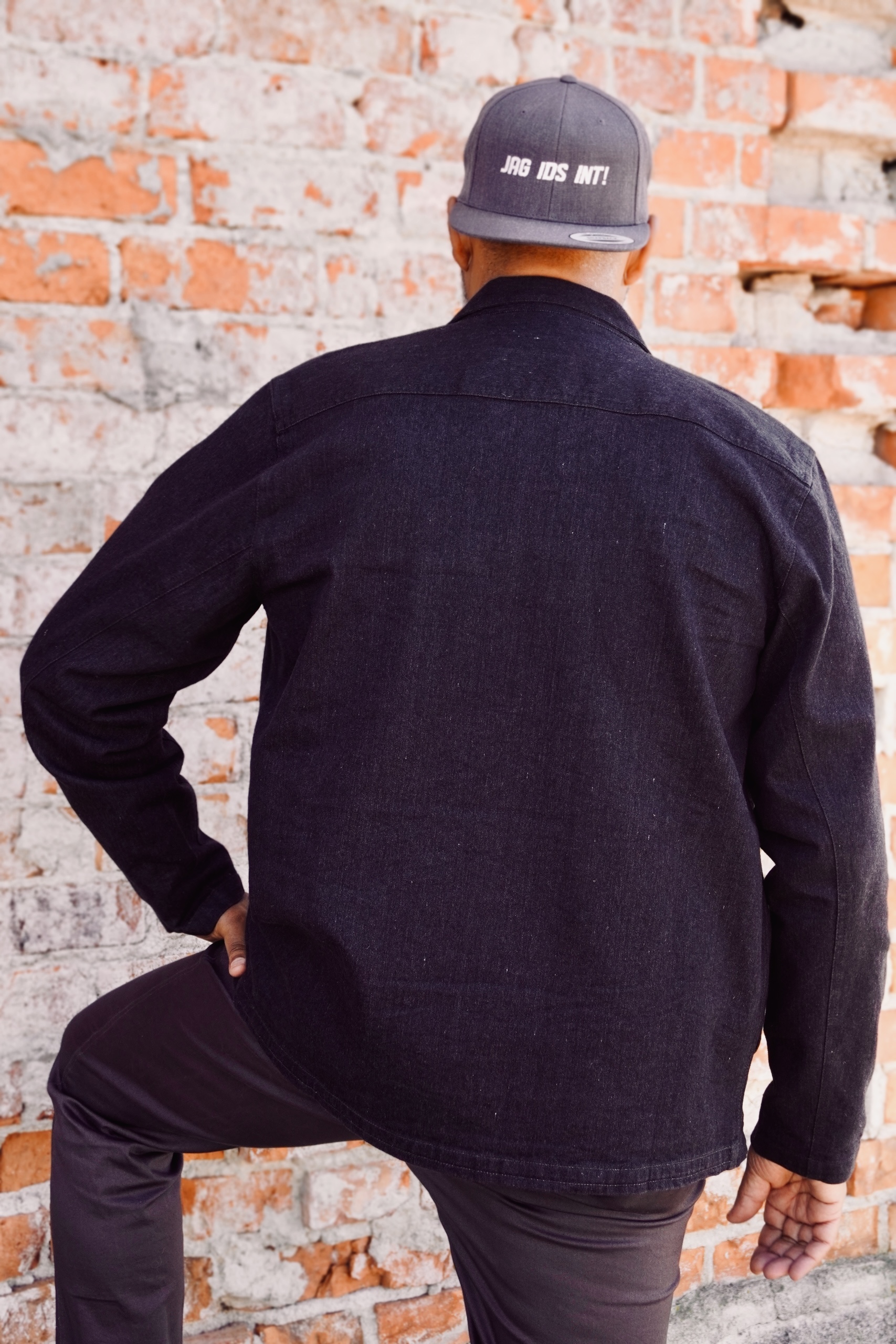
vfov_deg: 40.0
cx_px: 448
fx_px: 1848
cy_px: 672
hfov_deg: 27.3
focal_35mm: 50
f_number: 5
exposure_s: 1/160
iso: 250
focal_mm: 33
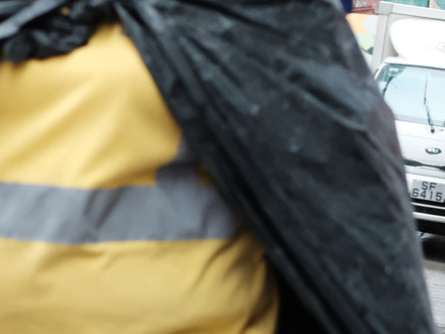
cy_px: -12
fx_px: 1569
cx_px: 328
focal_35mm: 122
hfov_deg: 16.1
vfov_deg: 12.0
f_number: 2.8
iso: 3200
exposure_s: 1/1000
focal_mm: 23
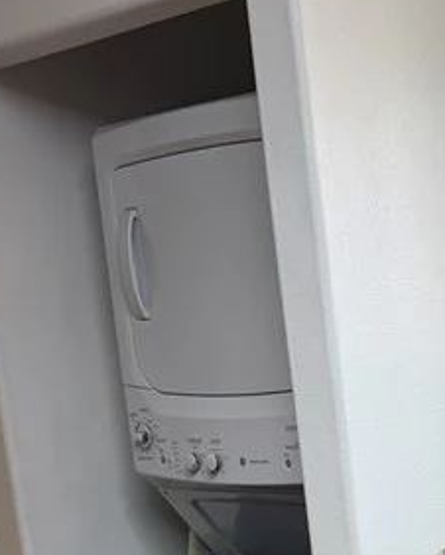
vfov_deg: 20.9
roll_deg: +5.8
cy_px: 667
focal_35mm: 85
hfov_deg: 17.4
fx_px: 1398
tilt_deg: -13.3
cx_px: 508
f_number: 1.78
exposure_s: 1/120
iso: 125
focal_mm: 6.76
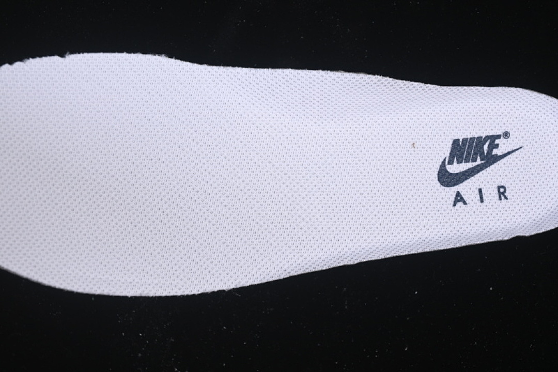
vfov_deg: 18.2
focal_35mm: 75
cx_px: 279
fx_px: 1162
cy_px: 186
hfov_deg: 27.0
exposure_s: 1/80
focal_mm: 50
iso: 160
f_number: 7.1
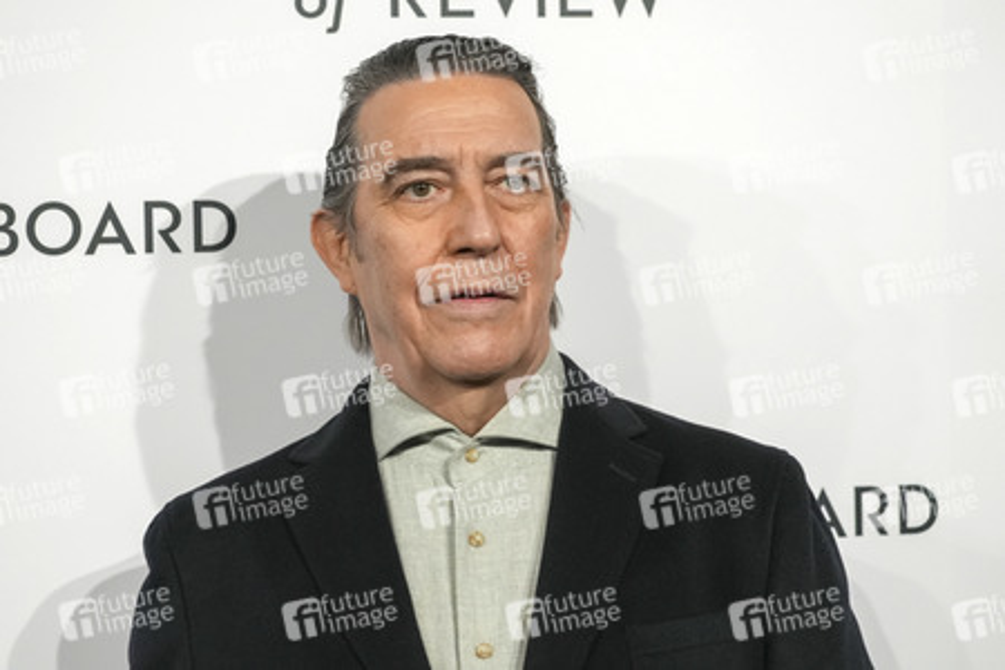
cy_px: 335
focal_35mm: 100
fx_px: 2791
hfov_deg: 20.4
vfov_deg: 13.7
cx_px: 502
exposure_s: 1/400
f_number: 5.6
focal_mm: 100
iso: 8000
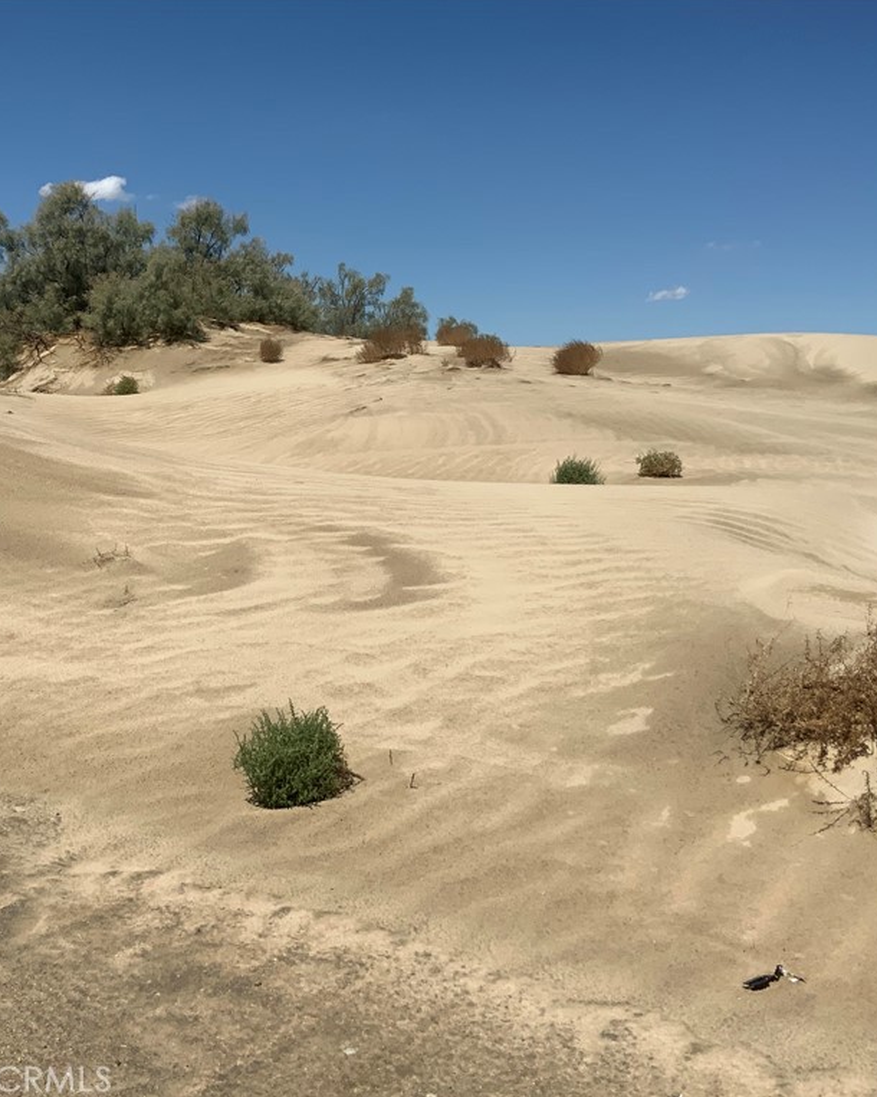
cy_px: 548
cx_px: 322
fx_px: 1233
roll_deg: -2.6
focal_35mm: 38
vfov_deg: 47.9
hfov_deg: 38.9
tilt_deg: -4.8
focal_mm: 3
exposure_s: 1/4785
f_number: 1.8
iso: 20
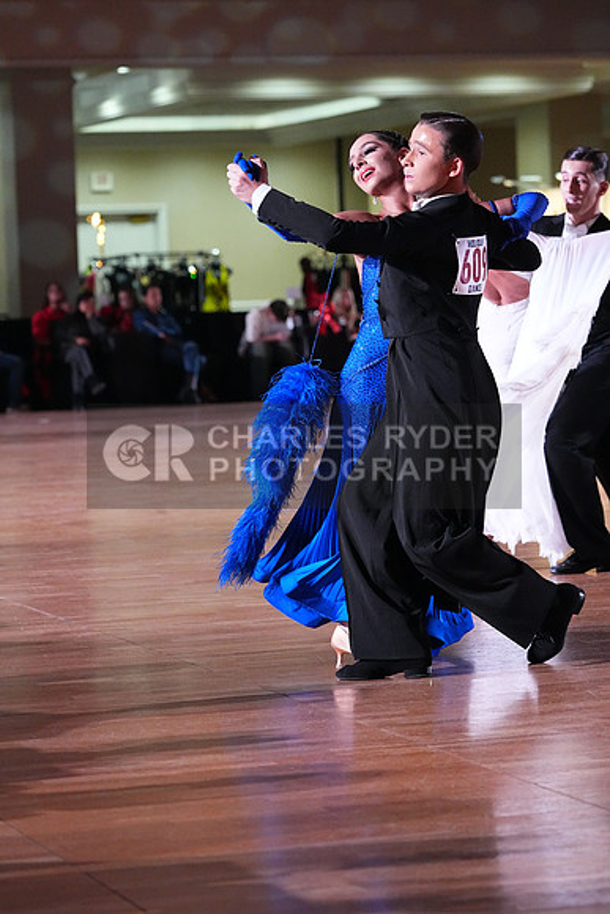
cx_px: 305
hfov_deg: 10.9
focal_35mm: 126
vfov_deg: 16.3
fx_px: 3200
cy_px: 457
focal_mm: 126
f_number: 5
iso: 10000
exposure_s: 1/400
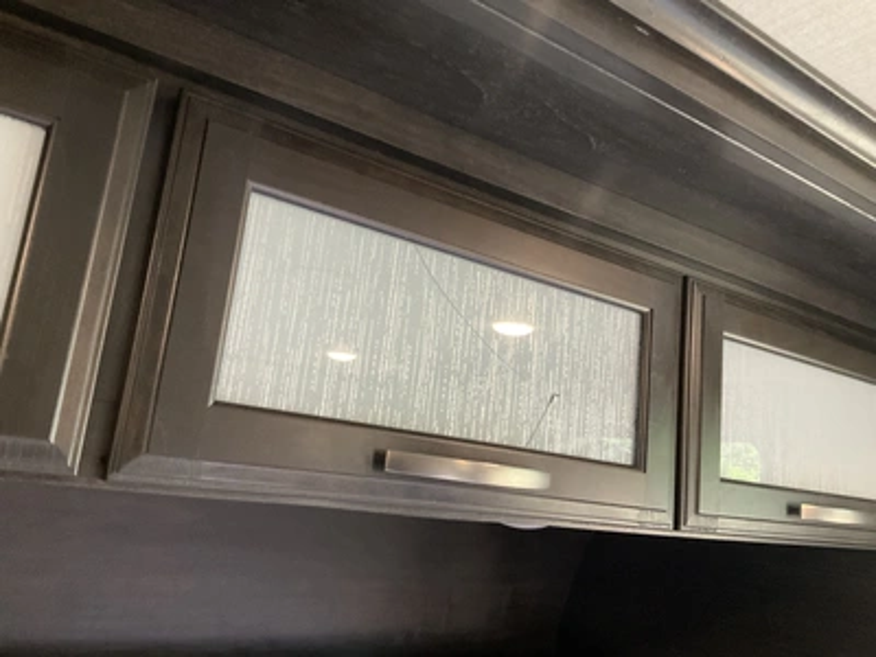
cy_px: 328
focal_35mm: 29
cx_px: 438
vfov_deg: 48.2
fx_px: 734
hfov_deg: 61.7
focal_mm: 3
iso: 320
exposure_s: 1/40
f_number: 1.8
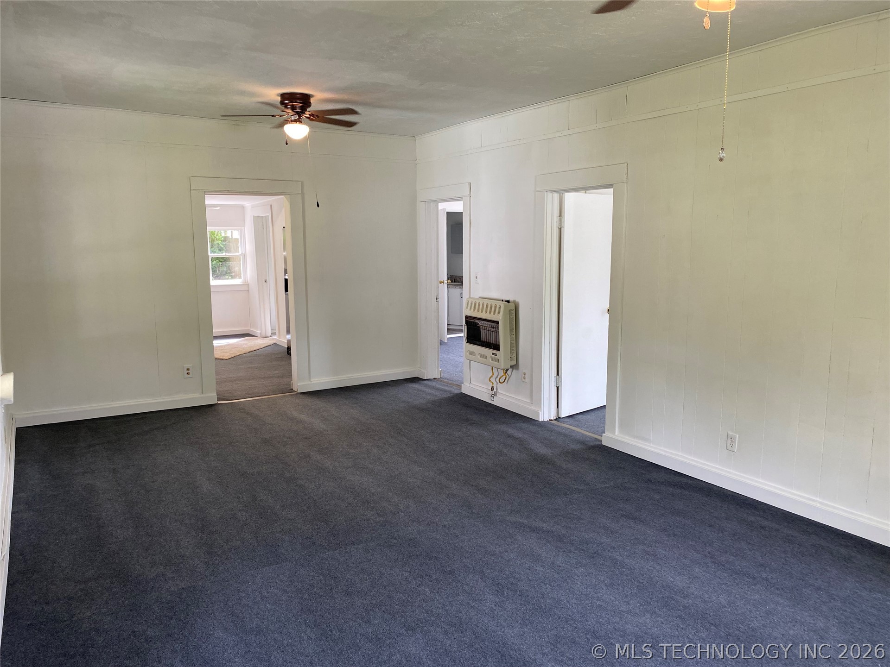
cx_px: 445
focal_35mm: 26
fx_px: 668
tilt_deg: -9.5
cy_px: 334
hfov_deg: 67.3
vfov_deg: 53.1
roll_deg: -0.2
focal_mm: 4.25
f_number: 1.8
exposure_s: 1/120
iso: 100
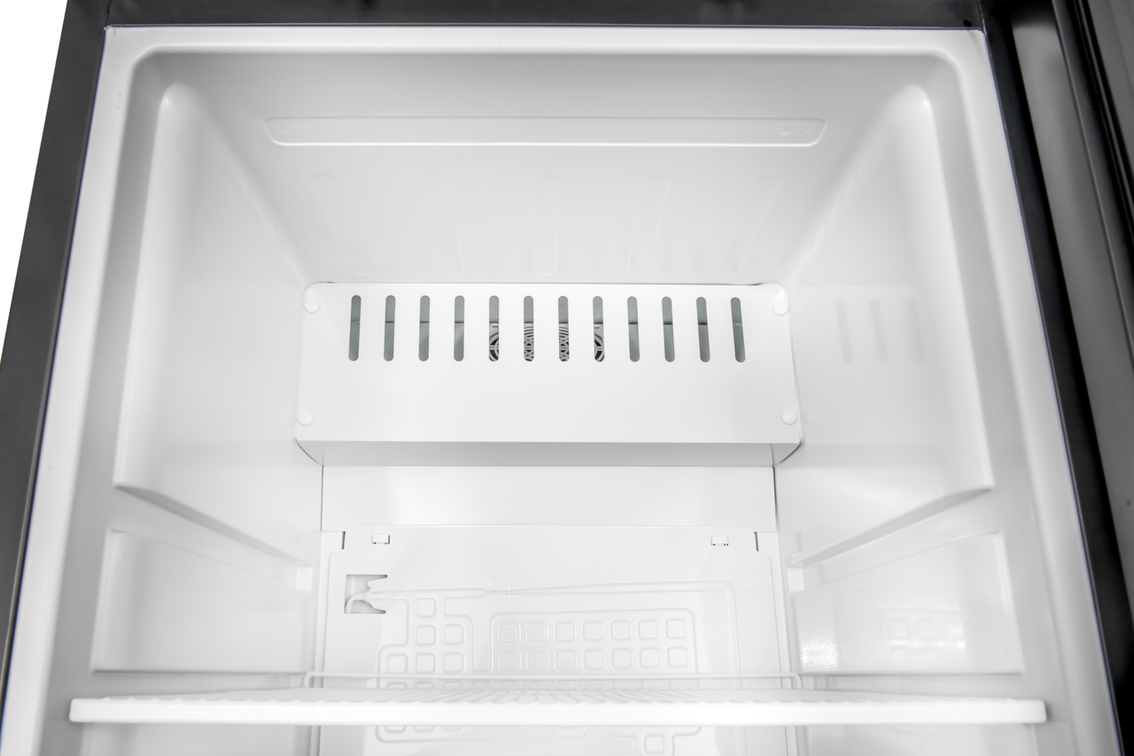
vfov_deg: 45.0
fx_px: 913
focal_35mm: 29
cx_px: 567
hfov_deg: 63.7
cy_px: 378
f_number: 11
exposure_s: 1/60
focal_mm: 29
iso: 125
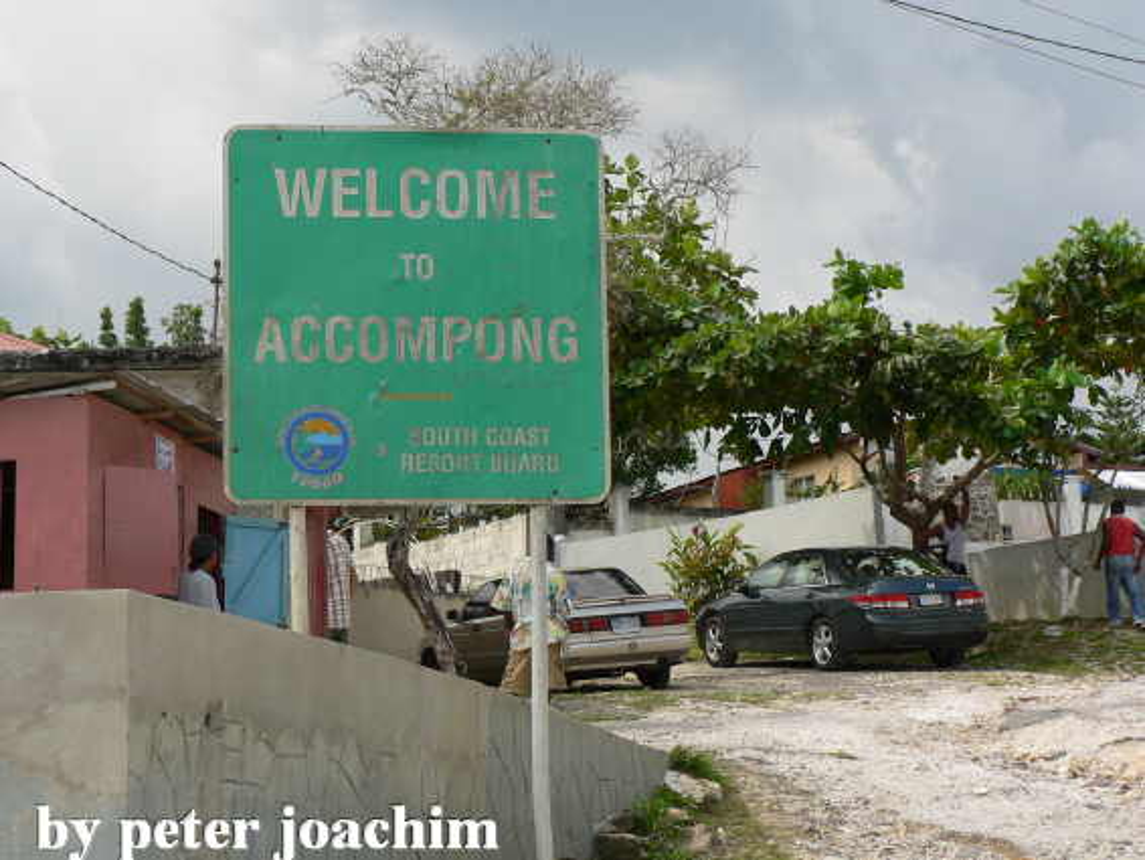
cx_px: 572
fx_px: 2449
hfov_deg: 26.3
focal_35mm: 74
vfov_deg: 19.9
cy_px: 430
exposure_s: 1/320
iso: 64
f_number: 4
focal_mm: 12.6
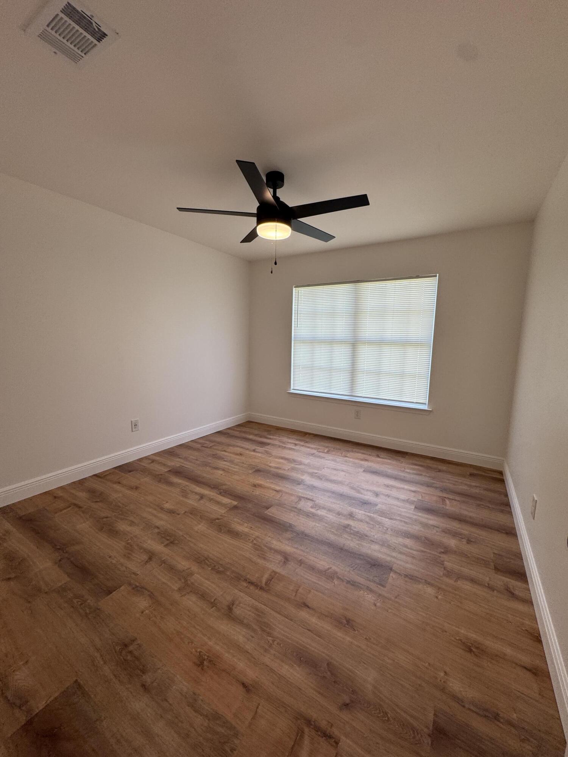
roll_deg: +0.7
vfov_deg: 102.1
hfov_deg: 85.7
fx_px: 306
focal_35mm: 14
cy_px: 378
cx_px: 284
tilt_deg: -5.1
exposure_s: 1/120
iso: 64
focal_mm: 2.22
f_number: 2.2
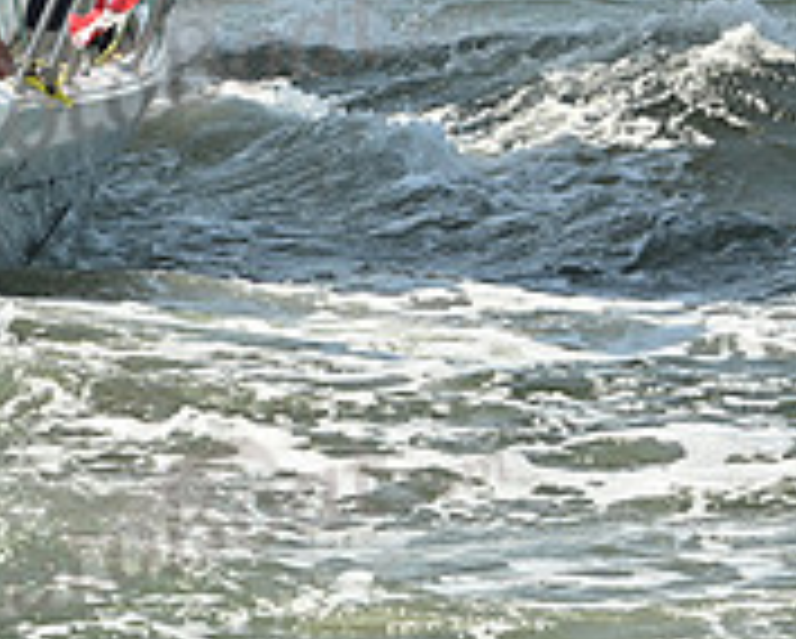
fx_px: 7240
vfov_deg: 5.0
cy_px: -97
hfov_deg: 6.2
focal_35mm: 307
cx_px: -355
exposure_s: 1/1250
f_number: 9
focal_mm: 100
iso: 320
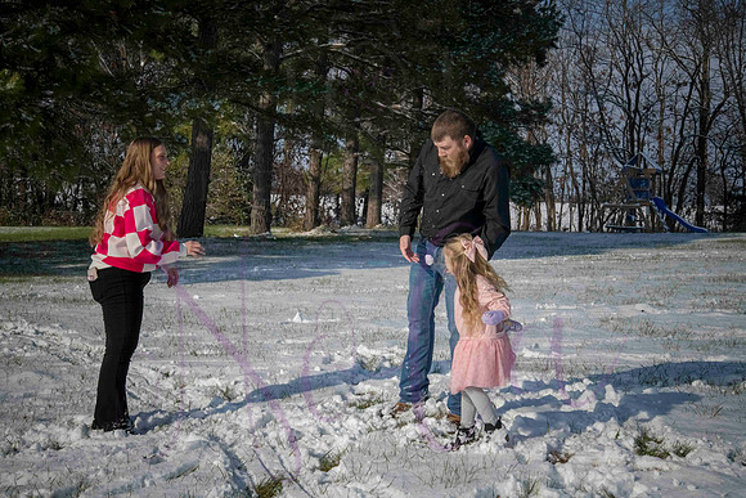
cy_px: 249
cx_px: 373
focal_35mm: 56
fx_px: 1161
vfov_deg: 24.2
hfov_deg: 35.6
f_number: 14
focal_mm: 56
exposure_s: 1/2000
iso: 800
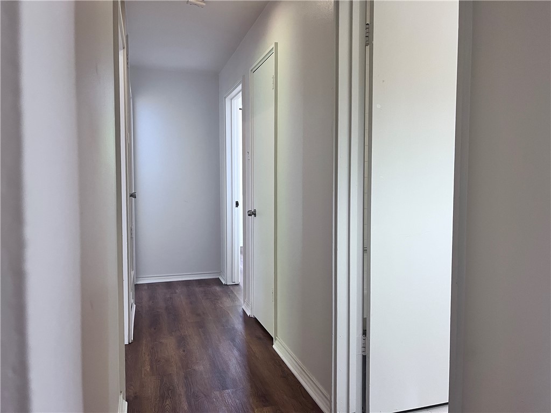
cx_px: 276
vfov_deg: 53.1
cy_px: 206
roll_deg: +0.7
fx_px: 414
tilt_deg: -3.3
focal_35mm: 26
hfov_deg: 67.3
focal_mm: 5.1
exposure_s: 1/60
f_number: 1.6
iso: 160
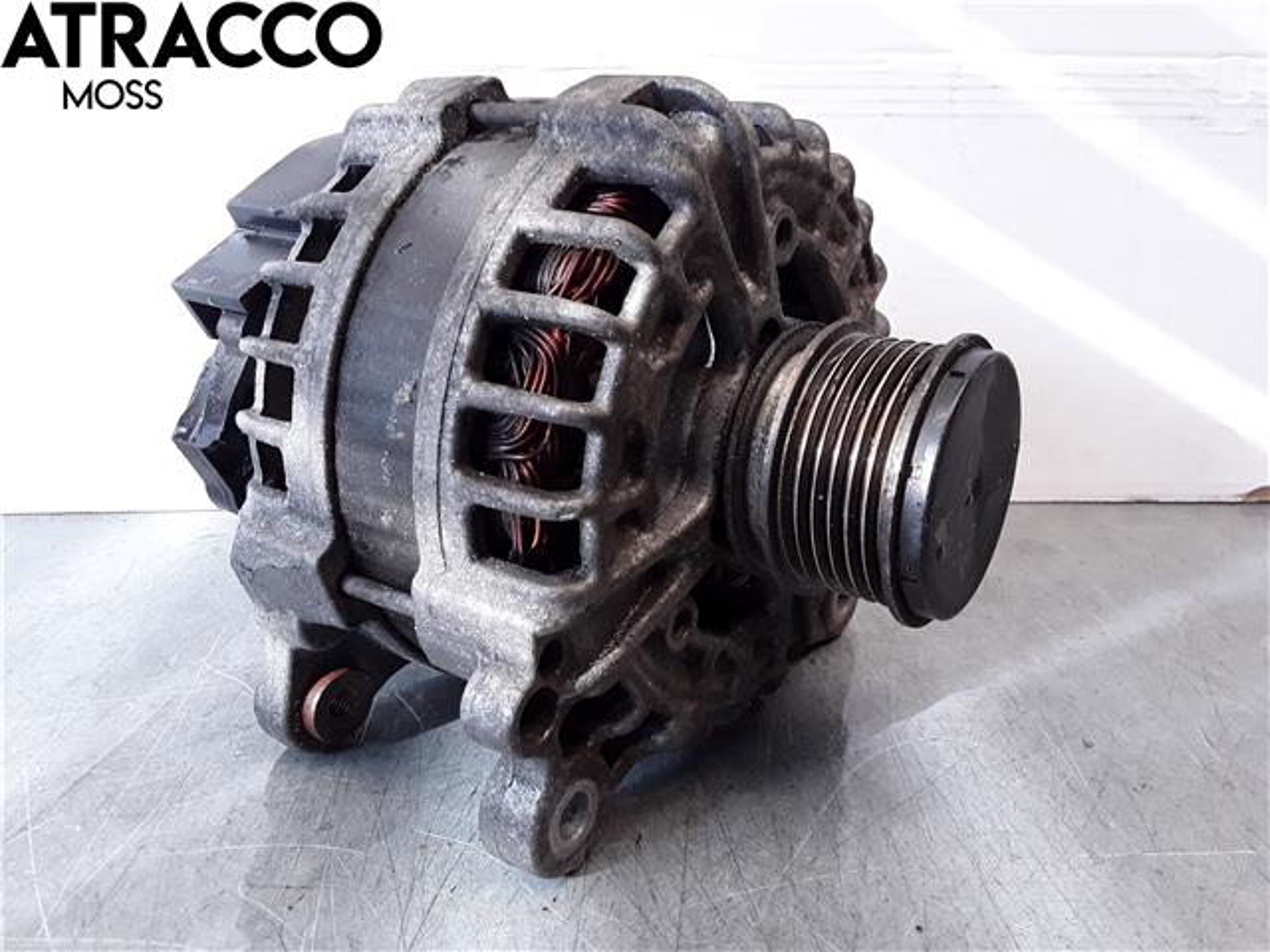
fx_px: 1027
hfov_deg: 63.4
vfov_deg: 49.7
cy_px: 476
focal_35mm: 28
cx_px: 635
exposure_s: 1/100
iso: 64
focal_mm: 2.91
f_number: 1.9
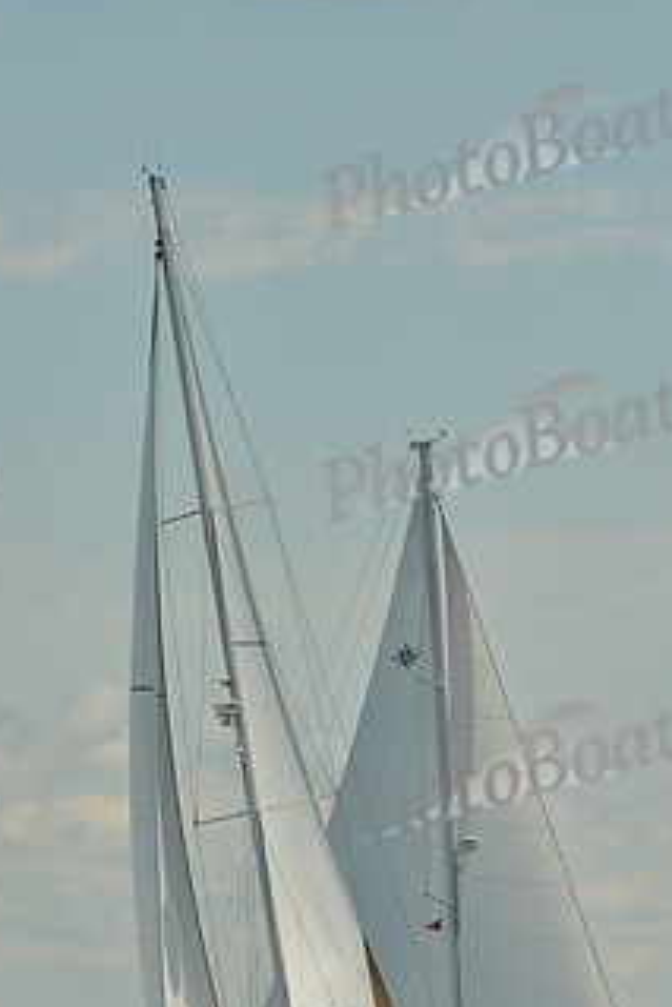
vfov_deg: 5.7
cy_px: 650
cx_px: 159
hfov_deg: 3.8
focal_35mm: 364
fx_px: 10180
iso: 280
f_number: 13
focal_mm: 200
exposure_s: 1/800
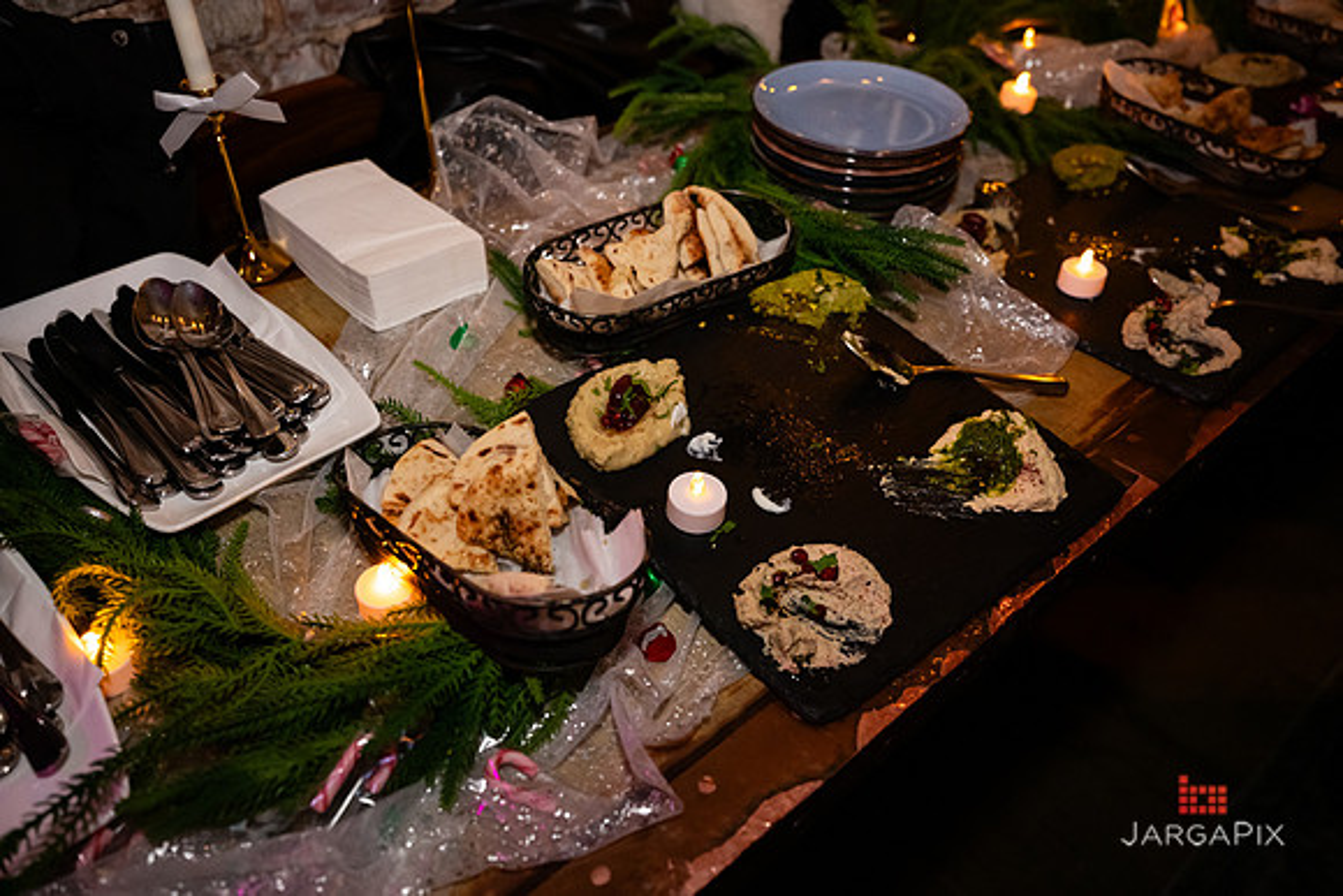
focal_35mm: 29
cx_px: 673
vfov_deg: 45.6
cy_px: 449
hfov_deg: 64.4
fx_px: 1066
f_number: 3.2
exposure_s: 1/125
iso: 3200
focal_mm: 27
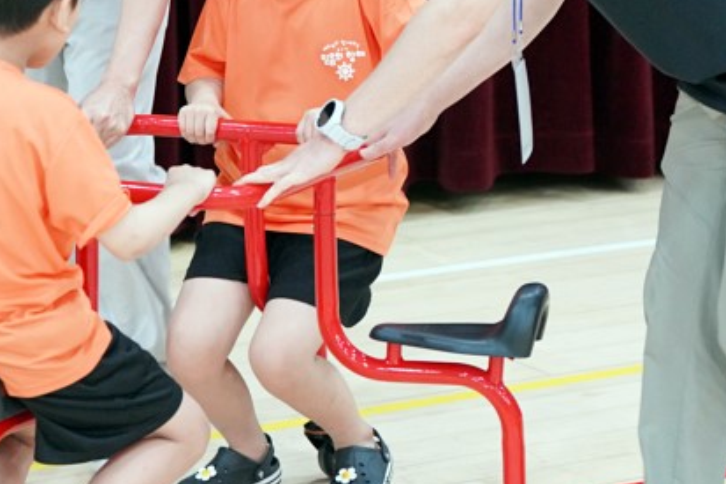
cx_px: 216
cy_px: 9
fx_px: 3165
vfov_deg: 8.7
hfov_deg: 13.1
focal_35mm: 157
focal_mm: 72
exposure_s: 1/160
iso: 4000
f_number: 4
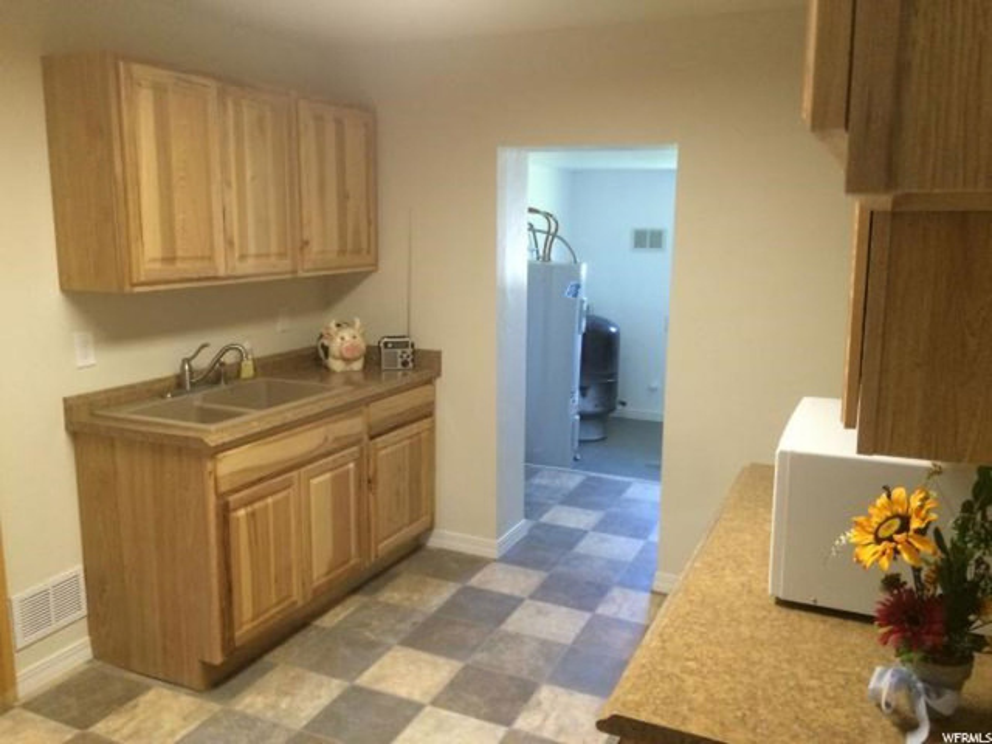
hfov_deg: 61.7
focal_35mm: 29
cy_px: 372
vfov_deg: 48.2
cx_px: 496
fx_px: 831
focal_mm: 4.15
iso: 200
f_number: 2.2
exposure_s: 1/30
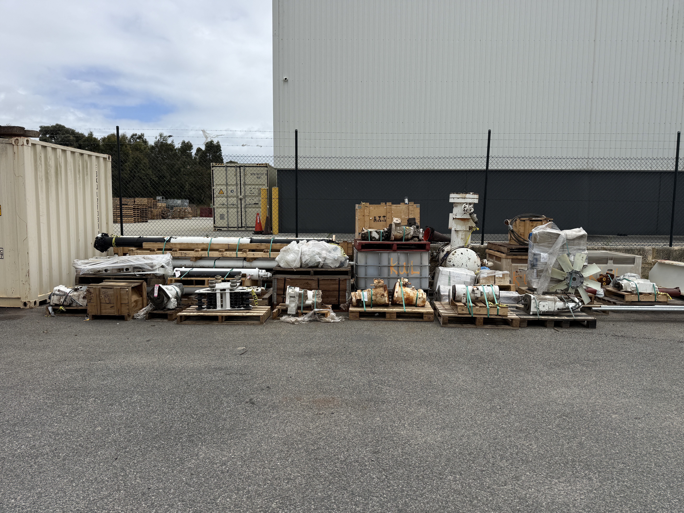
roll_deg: -0.5
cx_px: 342
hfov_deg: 71.6
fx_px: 474
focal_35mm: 24
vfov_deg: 56.8
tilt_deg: -6.0
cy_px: 256
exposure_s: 1/6711
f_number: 1.78
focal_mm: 6.76
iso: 80
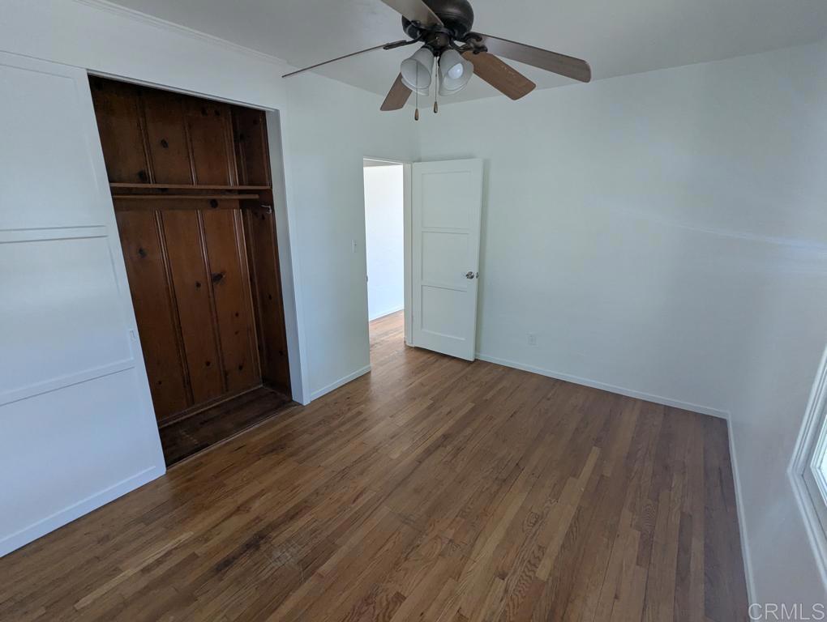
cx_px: 414
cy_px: 311
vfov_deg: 78.2
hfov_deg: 94.4
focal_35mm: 16
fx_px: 383
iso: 184
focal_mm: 2.35
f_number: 2.2
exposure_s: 1/112
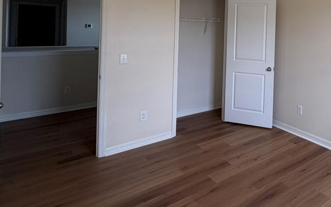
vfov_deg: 42.0
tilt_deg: -0.8
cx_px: 283
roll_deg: -1.8
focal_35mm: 28
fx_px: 253
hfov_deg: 59.1
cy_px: 33
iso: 100
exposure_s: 1/120
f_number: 2.2
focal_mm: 2.22
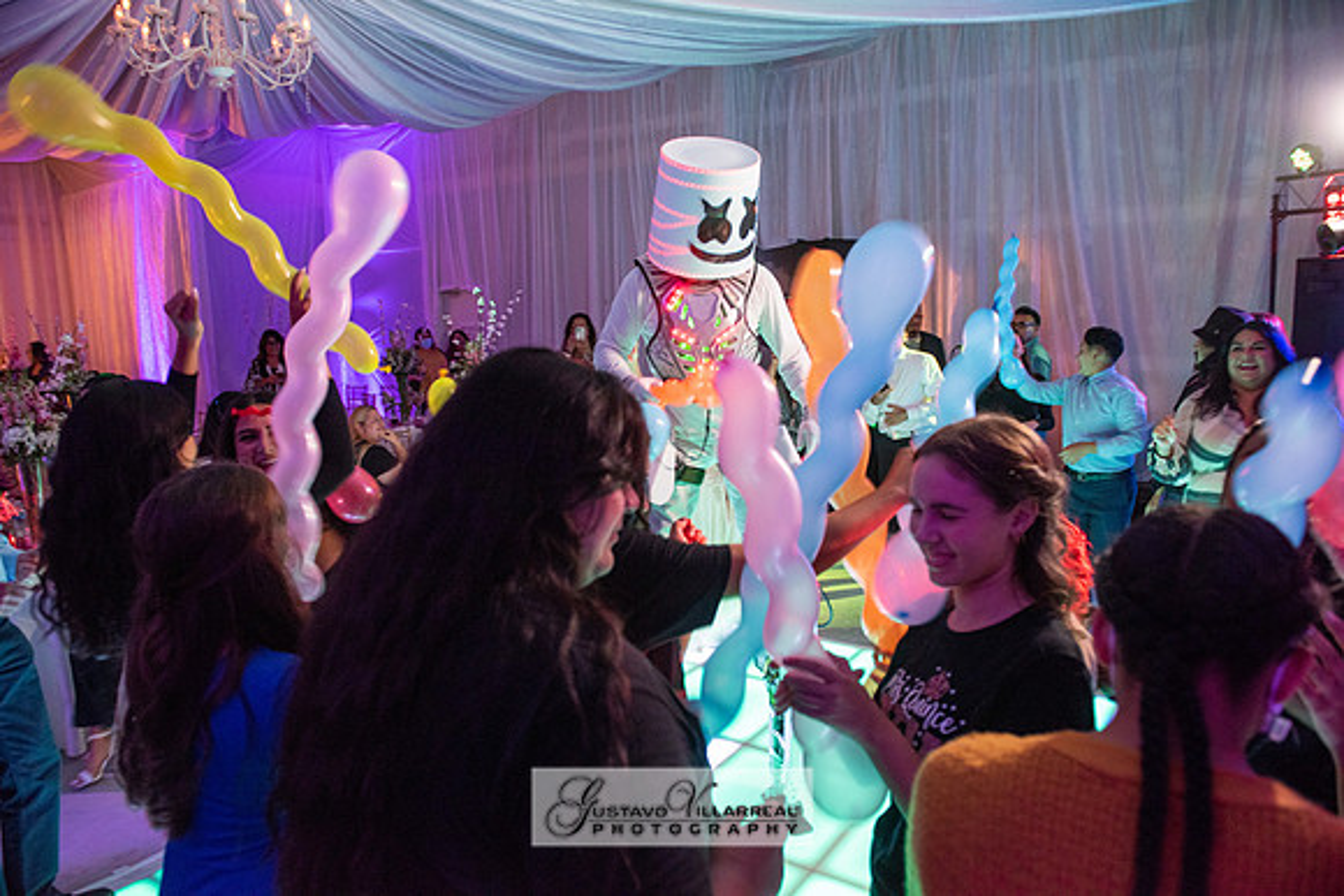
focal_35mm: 24
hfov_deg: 73.7
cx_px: 672
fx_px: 896
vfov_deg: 53.2
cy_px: 448
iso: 1250
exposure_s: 1/60
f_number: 4
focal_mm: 24
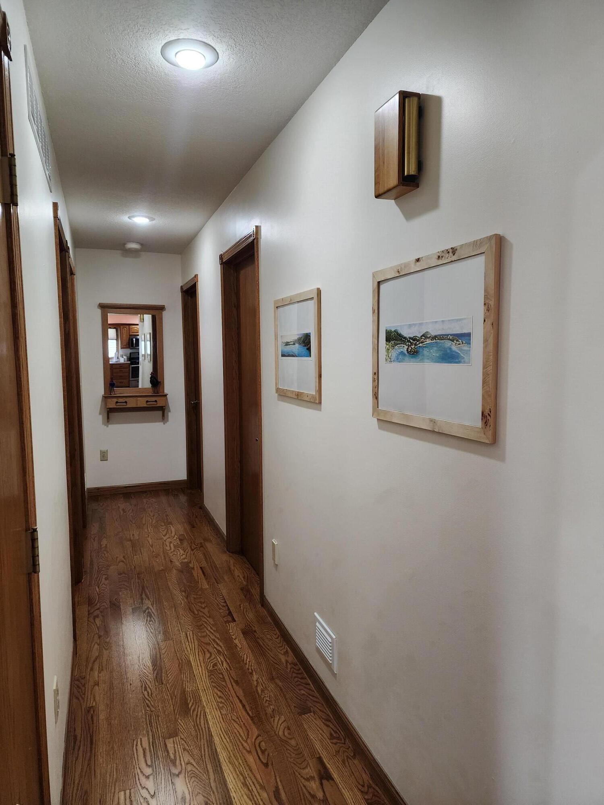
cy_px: 402
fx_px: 535
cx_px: 302
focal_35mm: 23
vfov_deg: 73.9
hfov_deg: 58.9
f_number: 1.8
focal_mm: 6.4
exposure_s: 1/120
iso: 320
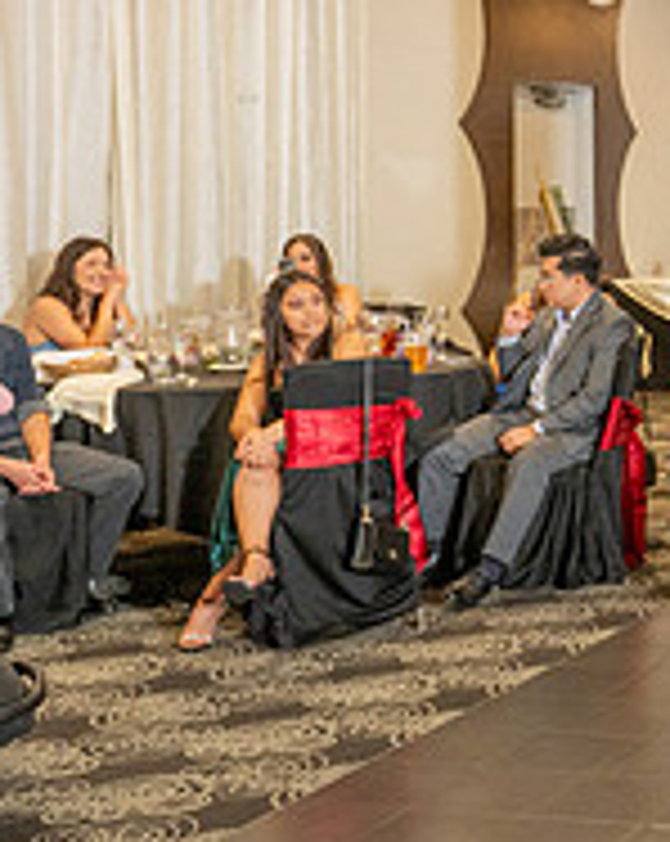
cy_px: 259
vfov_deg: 27.0
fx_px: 1739
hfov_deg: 18.1
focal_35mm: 70
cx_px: 1138
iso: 800
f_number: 4.5
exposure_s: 1/125
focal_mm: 24
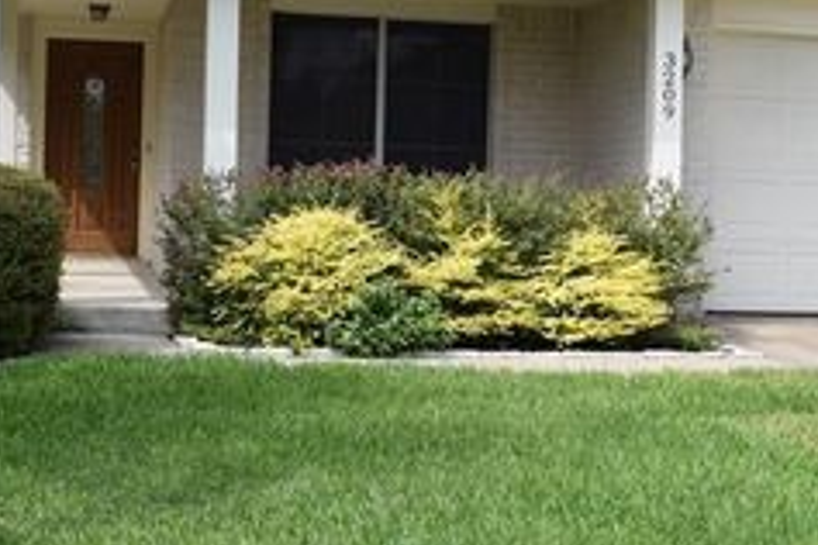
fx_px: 1796
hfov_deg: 25.5
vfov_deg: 17.3
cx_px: 549
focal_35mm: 79
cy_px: 240
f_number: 8
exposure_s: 1/250
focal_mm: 25
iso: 200
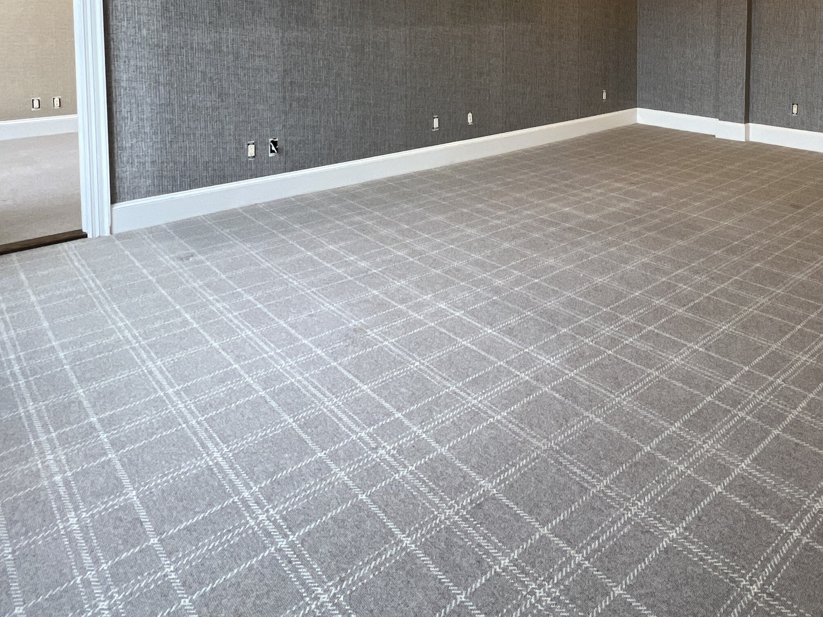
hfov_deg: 65.0
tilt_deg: -3.3
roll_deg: +0.1
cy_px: 42
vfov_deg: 46.8
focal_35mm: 26
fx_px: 618
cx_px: 566
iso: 200
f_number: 1.8
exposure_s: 1/120
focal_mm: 1.57
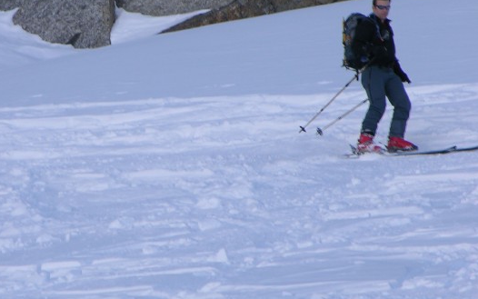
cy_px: 134
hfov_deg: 3.6
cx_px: 82
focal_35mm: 578
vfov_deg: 2.3
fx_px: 7531
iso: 50
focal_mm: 71.2
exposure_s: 1/264
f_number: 5.3
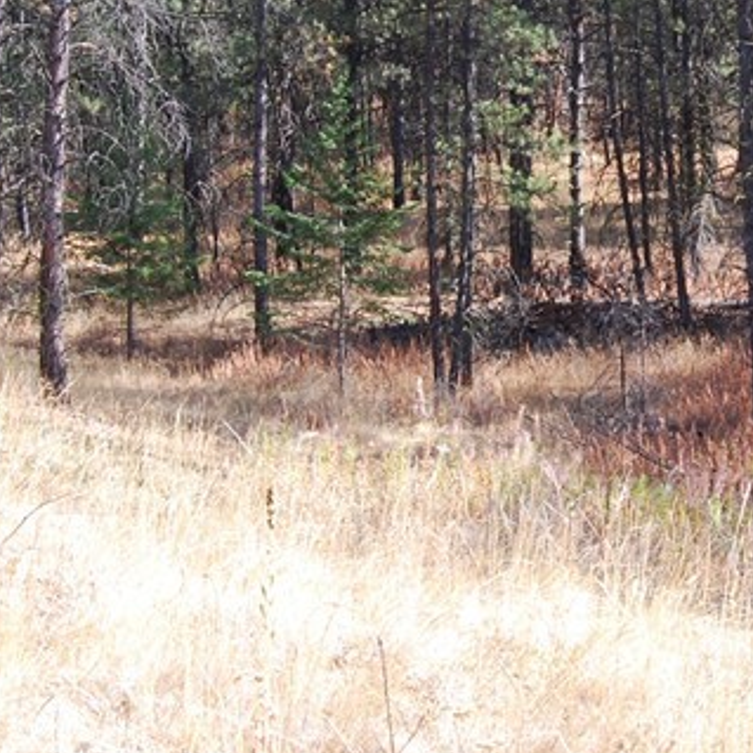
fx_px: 1920
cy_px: 323
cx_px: 639
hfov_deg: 21.8
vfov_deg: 22.2
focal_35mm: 78
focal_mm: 18
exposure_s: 1/160
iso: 200
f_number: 6.3
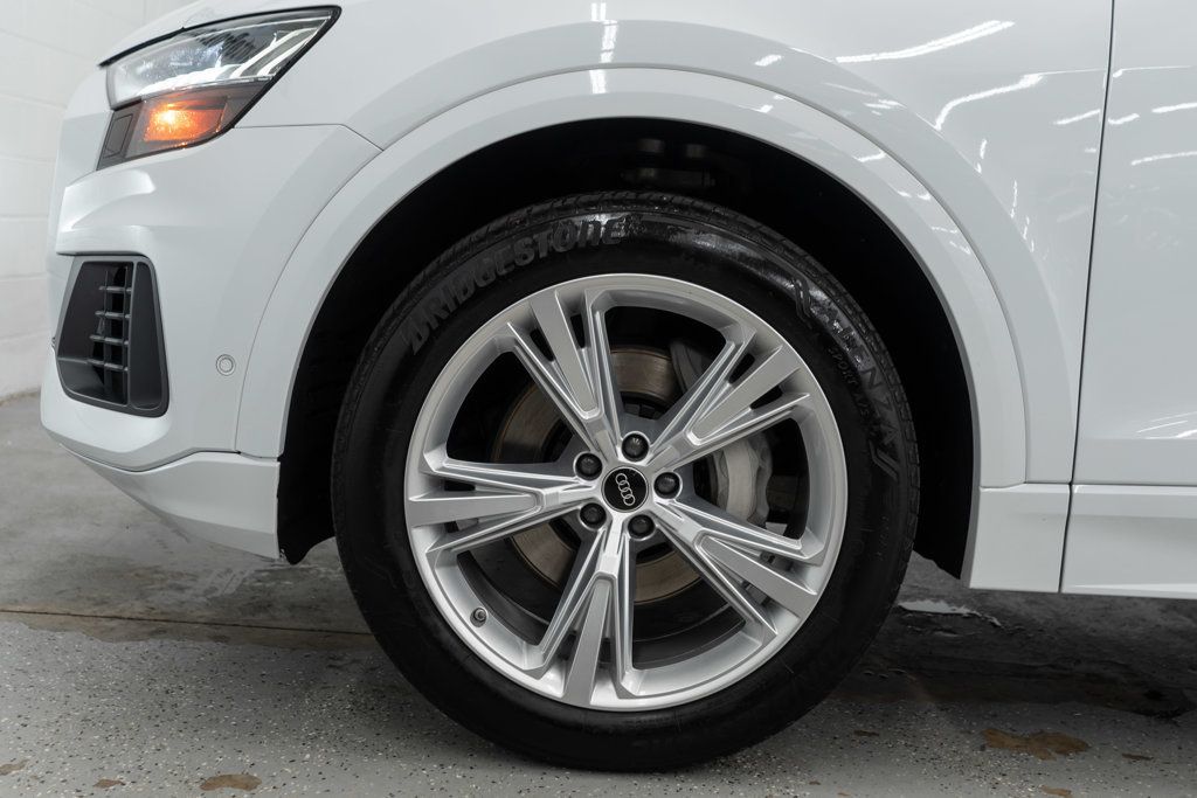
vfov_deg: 31.9
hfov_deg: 46.4
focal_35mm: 42
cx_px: 598
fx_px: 1397
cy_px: 399
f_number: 3.2
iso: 200
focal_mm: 28
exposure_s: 1/50
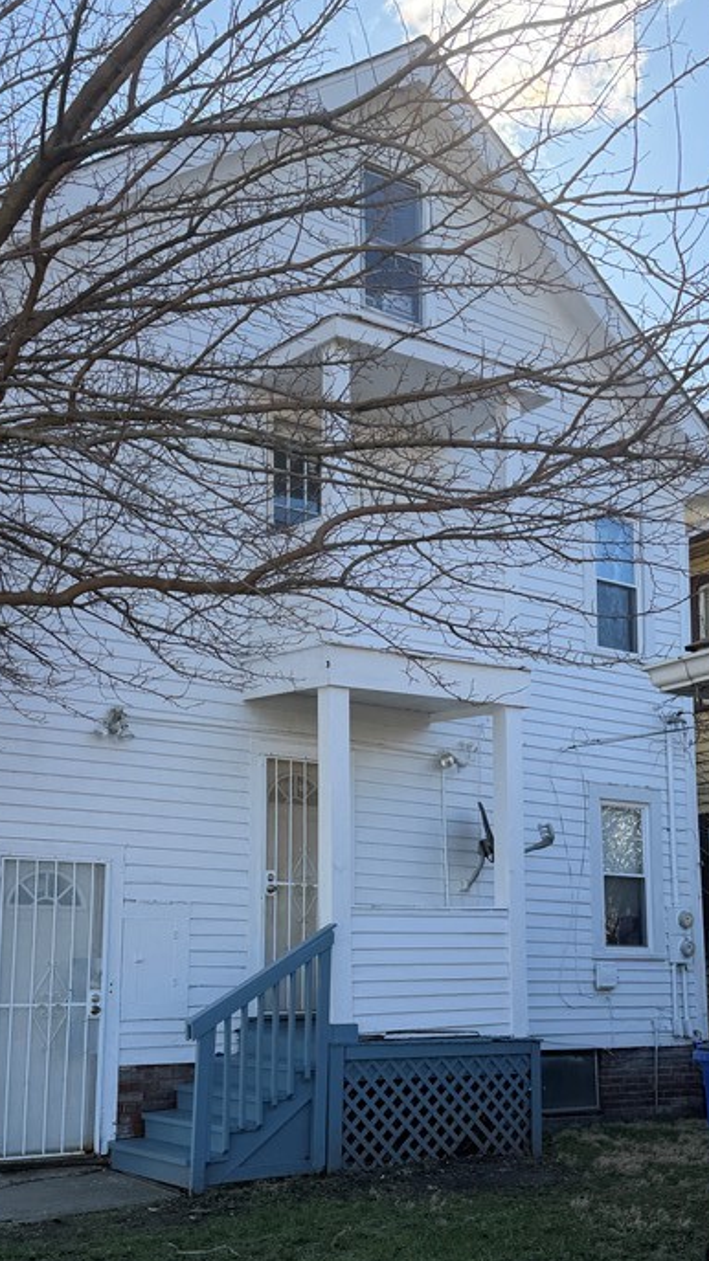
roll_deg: +0.4
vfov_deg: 51.1
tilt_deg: +7.3
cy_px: 782
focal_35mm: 39
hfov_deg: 30.4
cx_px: 384
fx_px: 1305
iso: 100
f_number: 1.78
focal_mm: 6.76
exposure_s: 1/2299
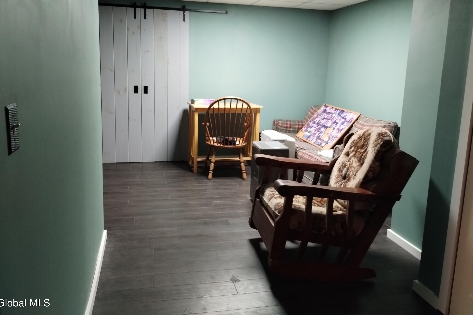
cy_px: 137
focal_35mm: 30
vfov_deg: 43.5
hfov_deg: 61.9
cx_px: 239
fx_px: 394
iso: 1678
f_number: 1.8
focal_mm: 4.27
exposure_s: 1/24
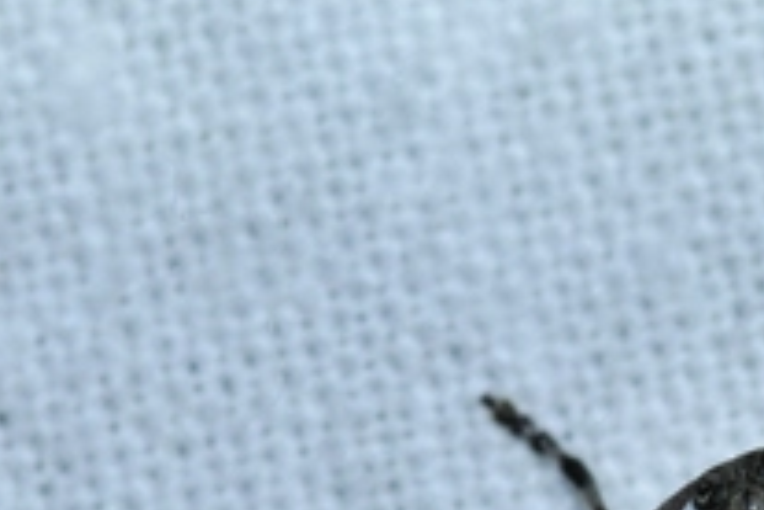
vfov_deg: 2.8
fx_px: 10325
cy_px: 763
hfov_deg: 4.2
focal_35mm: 487
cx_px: 908
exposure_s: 1/100
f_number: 9
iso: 640
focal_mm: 105
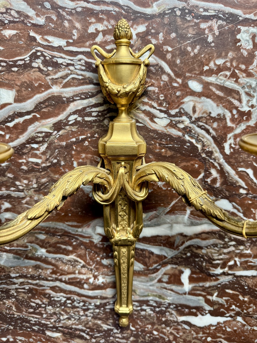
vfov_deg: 71.6
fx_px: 238
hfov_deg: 56.8
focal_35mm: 24
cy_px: 172
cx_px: 128
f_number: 1.78
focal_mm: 6.76
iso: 250
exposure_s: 1/60
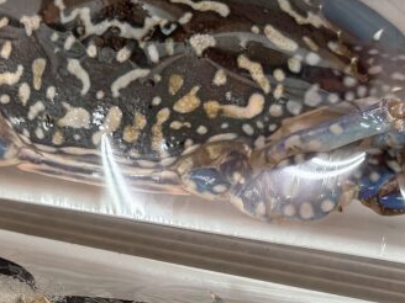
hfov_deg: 25.6
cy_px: 303
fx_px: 889
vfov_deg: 18.9
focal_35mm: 76
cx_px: 152
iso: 160
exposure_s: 1/60
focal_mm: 5.96
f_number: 1.6
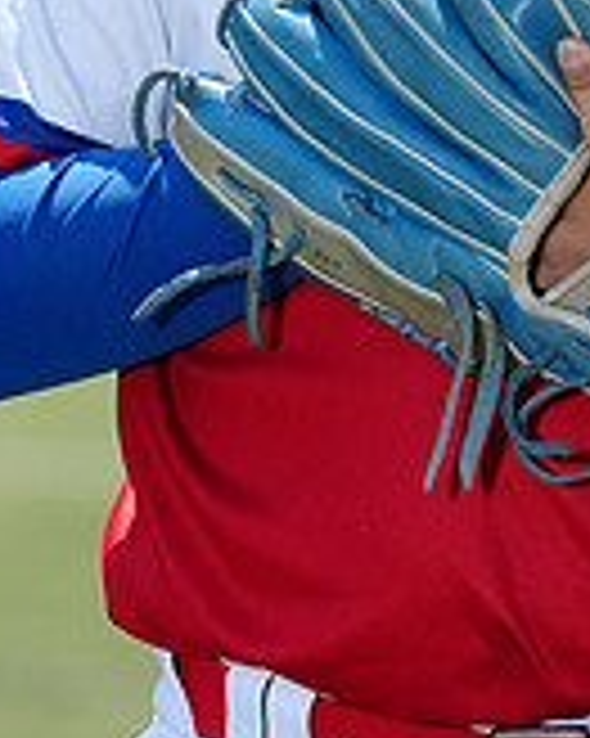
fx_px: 14550
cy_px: -216
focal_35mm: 666
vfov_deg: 2.9
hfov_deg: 2.3
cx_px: 543
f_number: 5
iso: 50
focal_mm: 200
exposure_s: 1/250
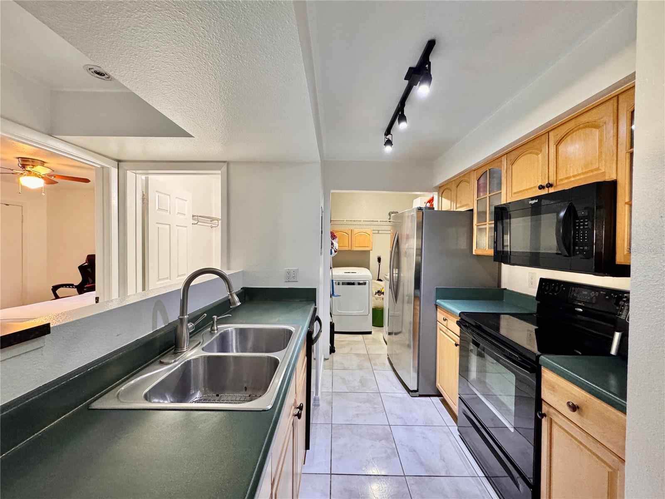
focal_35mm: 14
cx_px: 332
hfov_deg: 102.1
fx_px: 269
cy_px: 250
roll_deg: -1.2
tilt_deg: +1.1
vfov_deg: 85.7
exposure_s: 1/60
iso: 400
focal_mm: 2.22
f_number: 2.2
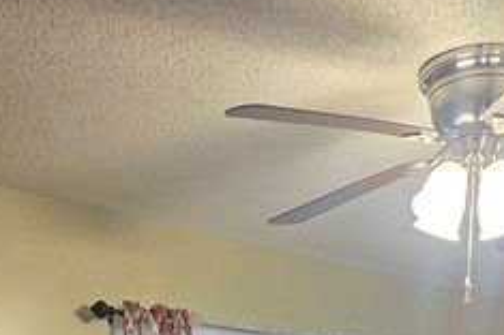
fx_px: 825
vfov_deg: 16.7
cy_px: 687
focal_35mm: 59
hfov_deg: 34.0
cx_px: 260
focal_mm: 2.2
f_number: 2.2
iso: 400
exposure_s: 1/60.2
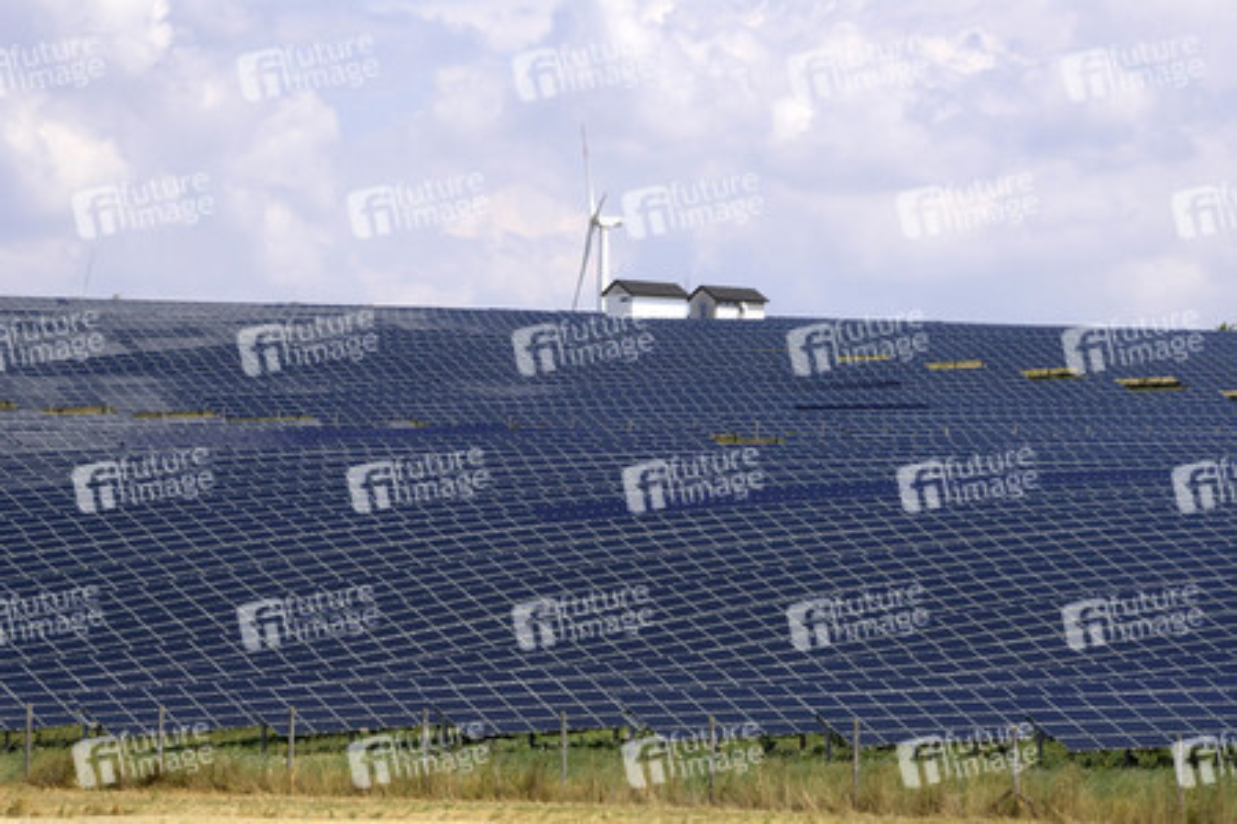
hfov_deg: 13.7
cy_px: 412
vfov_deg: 9.1
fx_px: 5154
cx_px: 618
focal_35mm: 150
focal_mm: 150
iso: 1000
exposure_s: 1/640
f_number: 18
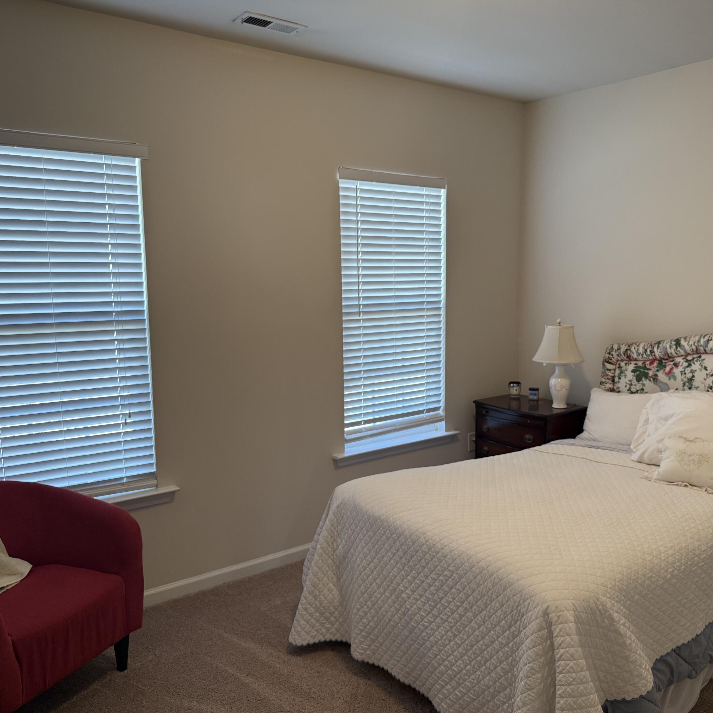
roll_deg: +0.0
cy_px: 362
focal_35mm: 29
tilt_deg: -7.3
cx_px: 418
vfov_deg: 55.6
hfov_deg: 55.3
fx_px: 676
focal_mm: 6.76
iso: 200
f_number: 1.78
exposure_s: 1/120
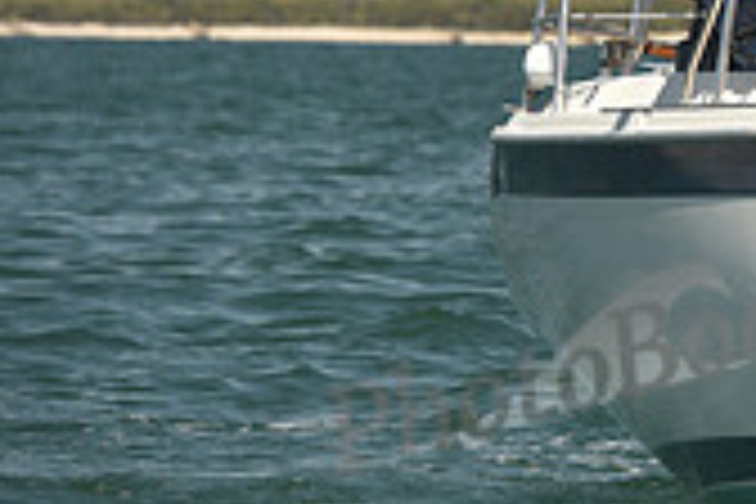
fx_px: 12305
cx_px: 1197
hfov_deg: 3.5
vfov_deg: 2.3
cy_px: 61
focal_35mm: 586
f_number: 5.6
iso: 250
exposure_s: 1/800
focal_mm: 170
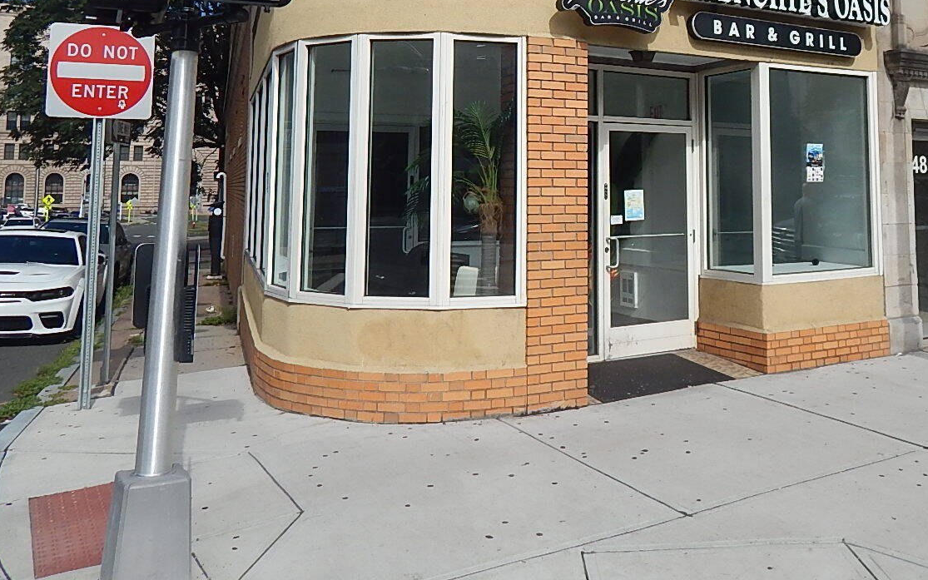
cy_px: 107
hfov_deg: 54.8
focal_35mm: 35
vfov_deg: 35.0
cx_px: 570
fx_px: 885
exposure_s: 1/800
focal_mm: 4
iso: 125
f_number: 6
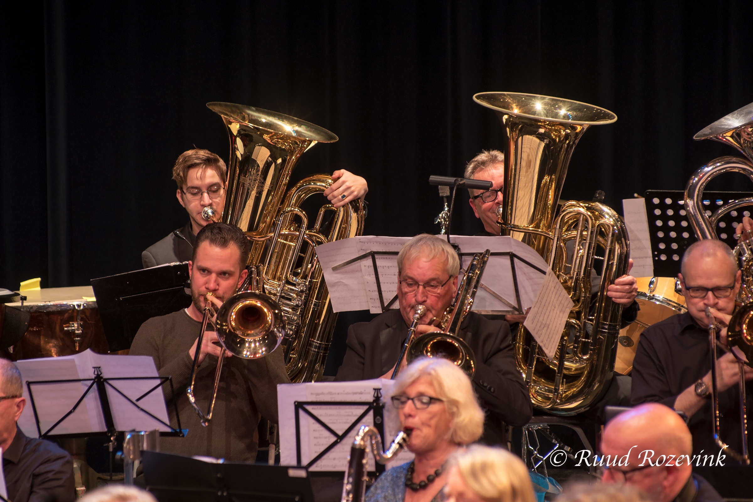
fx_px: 4308
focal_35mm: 206
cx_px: 376
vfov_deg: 6.7
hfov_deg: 10.0
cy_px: 251
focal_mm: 135
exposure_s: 1/40
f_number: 4
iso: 200
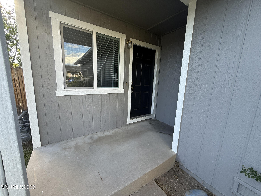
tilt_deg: -9.5
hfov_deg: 102.1
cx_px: 130
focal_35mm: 14
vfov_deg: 85.7
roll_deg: -2.8
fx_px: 106
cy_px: 98
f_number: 2.2
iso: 50
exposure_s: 1/99
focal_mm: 2.22
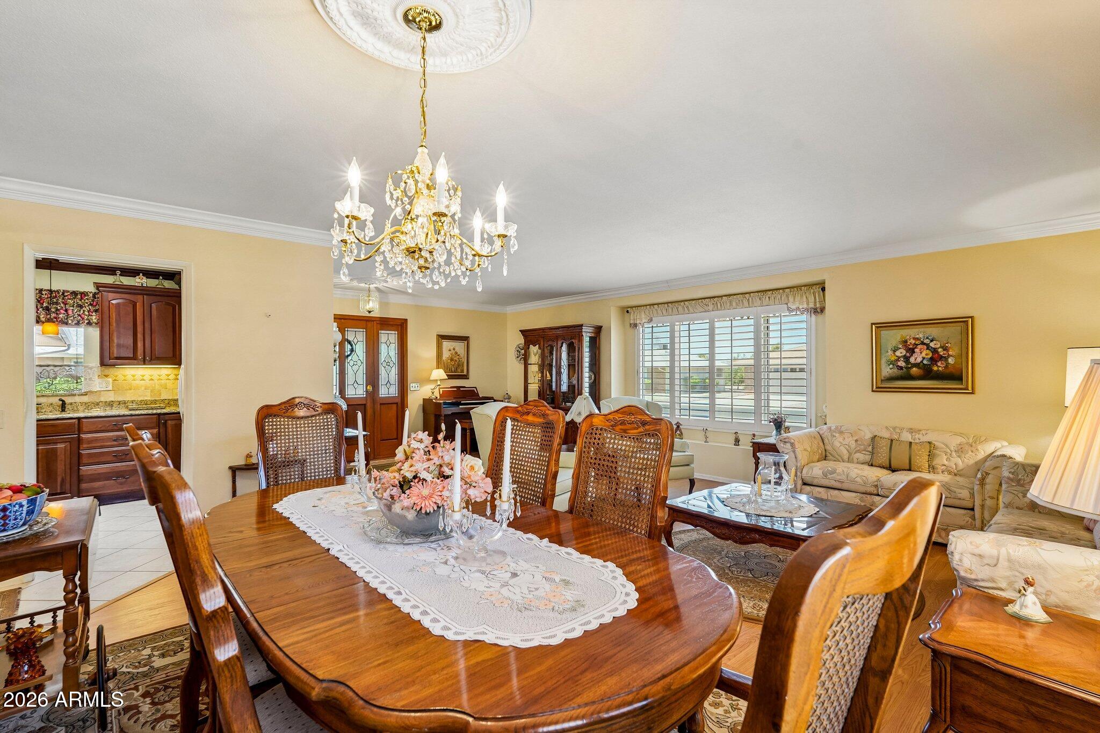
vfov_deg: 70.4
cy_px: 366
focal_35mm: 17
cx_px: 550
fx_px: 519
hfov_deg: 93.3
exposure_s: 1/25
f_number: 8
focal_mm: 17
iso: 400
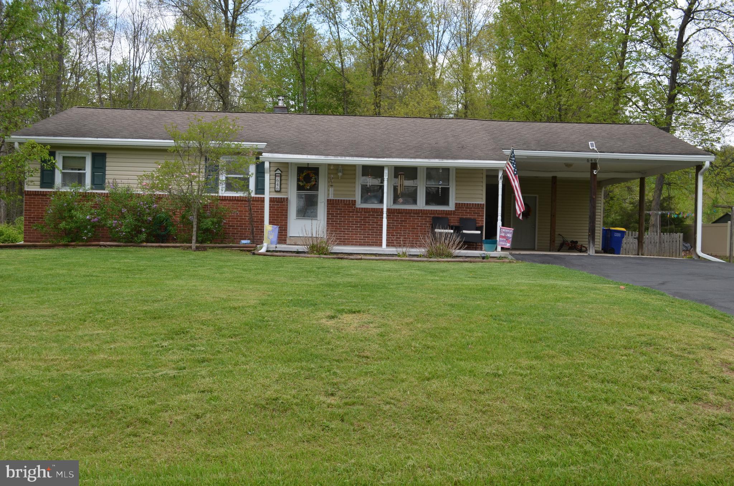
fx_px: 732
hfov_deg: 53.2
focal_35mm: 36
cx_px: 367
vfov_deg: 36.7
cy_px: 243
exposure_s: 1/250
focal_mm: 24
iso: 200
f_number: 8
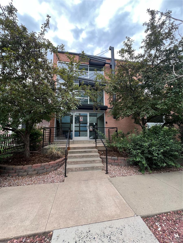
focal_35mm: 13
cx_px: 92
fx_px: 92
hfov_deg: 89.9
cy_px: 122
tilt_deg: +9.2
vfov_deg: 106.2
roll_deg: -0.3
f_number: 1.8
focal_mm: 1.57
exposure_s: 1/204
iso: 32
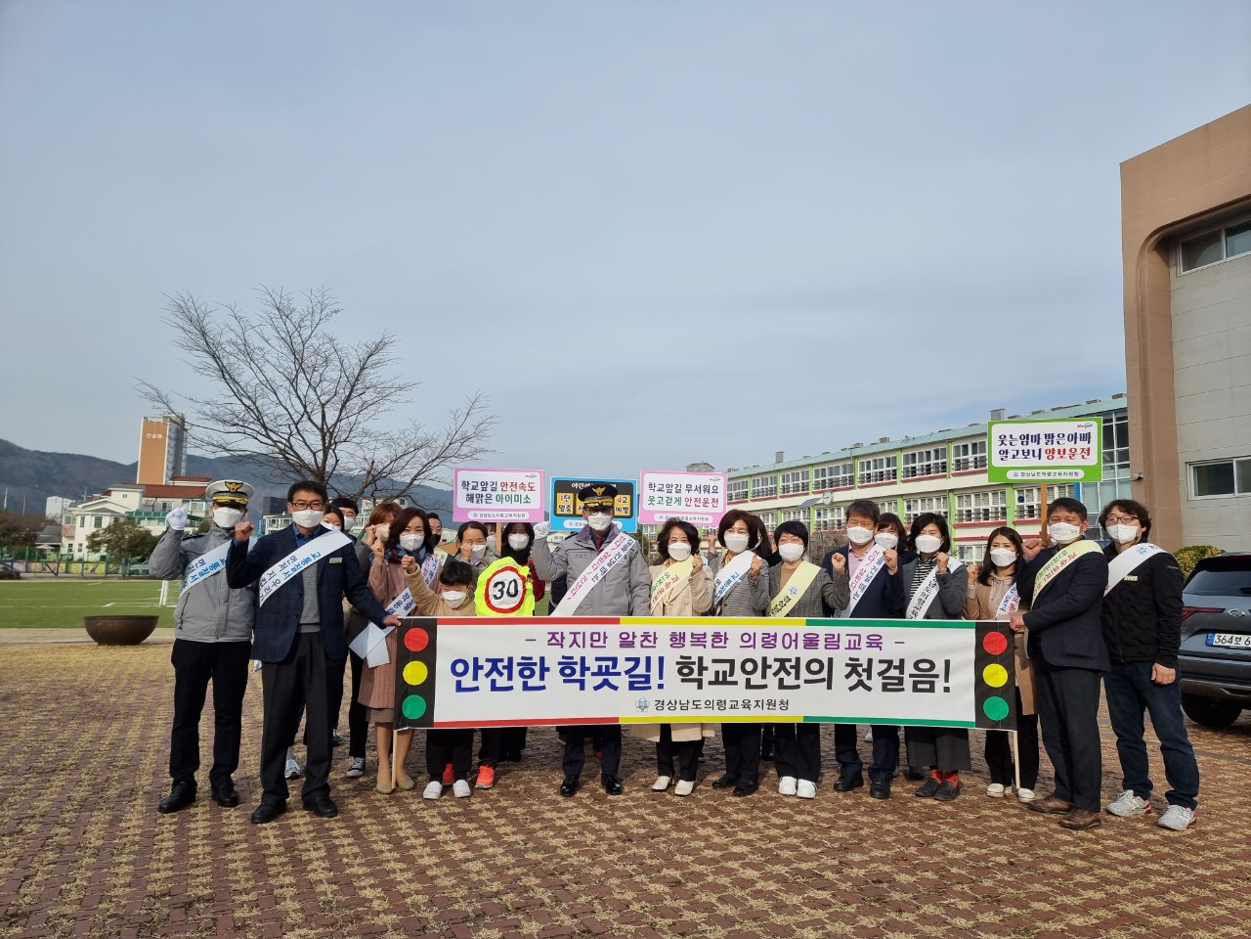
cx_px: 626
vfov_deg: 56.8
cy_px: 470
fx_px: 867
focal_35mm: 24
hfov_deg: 71.6
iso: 50
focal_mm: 6.7
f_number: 1.8
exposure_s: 1/1111
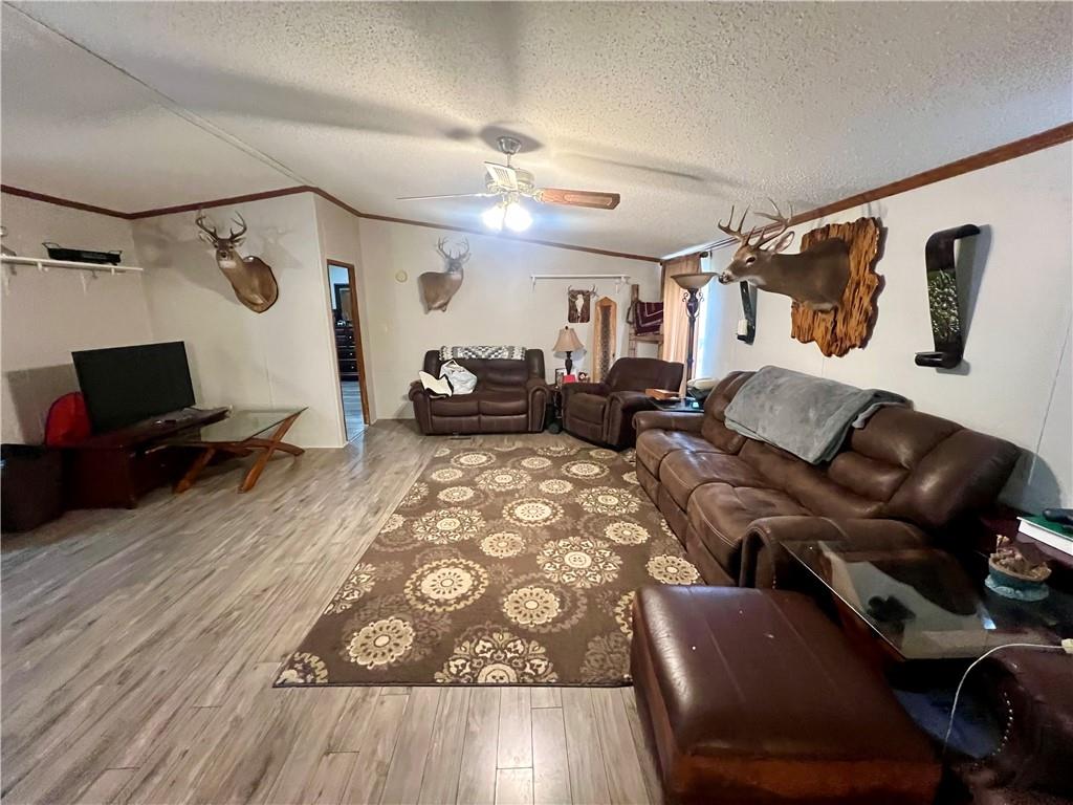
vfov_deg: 89.9
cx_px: 536
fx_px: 403
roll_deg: -0.5
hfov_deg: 106.2
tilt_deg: -12.3
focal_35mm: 13
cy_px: 402
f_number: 1.8
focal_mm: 1.57
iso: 800
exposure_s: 1/60
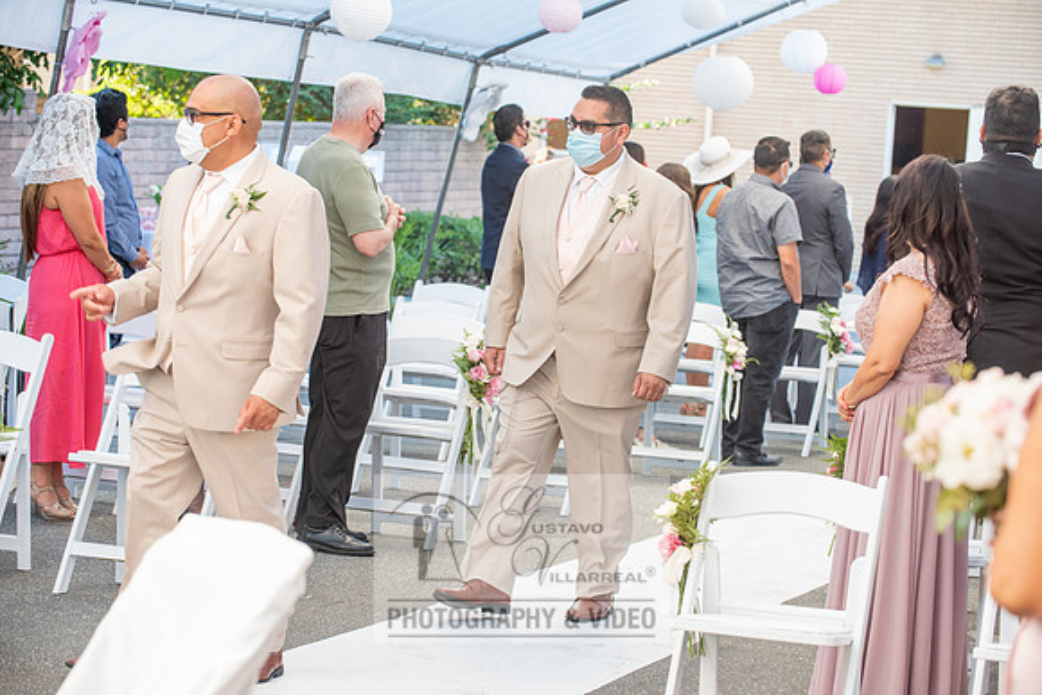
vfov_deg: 12.5
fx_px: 3184
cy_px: 348
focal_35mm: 110
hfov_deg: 18.6
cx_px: 521
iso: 640
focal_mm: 110
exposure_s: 1/125
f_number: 5.6
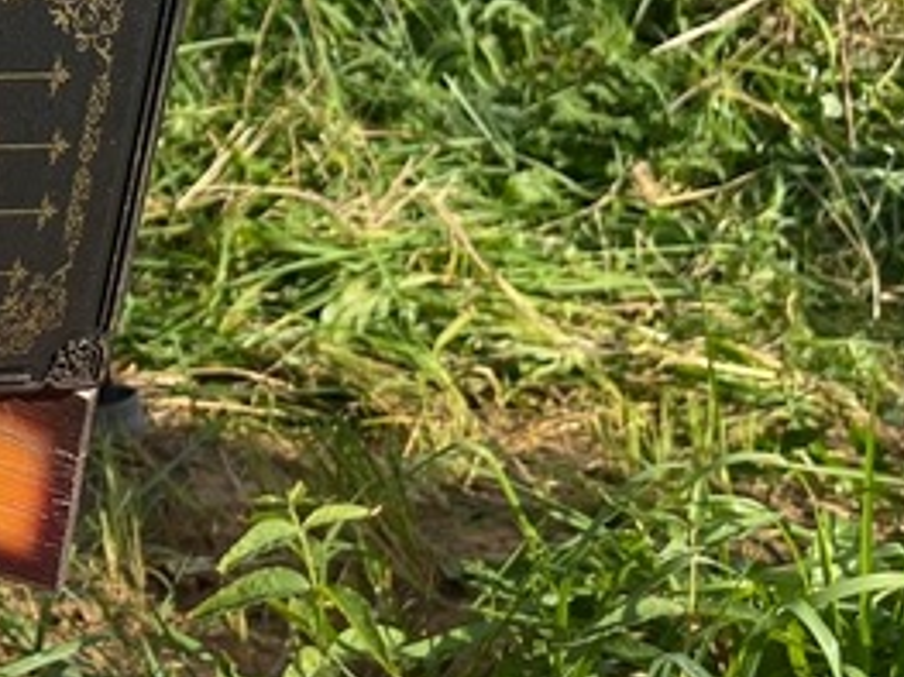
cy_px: 406
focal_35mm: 79
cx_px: -234
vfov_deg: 18.6
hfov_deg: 22.4
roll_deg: +0.2
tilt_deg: -26.4
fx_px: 2062
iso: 50
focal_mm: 5.7
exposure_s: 1/2762
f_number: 1.5
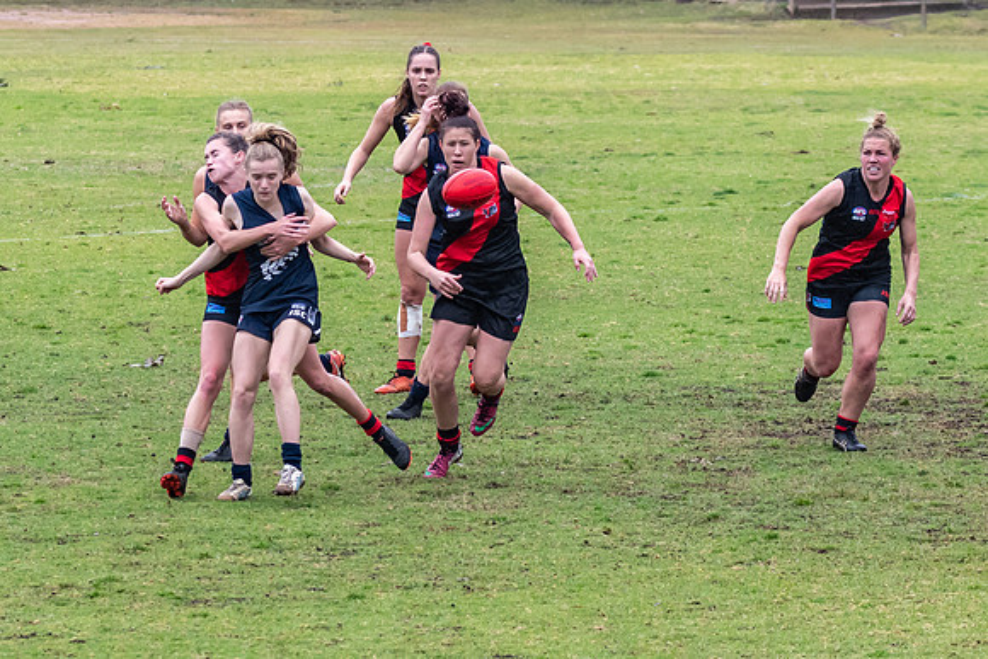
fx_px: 11332
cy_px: 391
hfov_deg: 5.0
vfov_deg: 3.3
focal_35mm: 413
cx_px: 456
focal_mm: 150
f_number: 7.1
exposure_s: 1/2000
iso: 1250
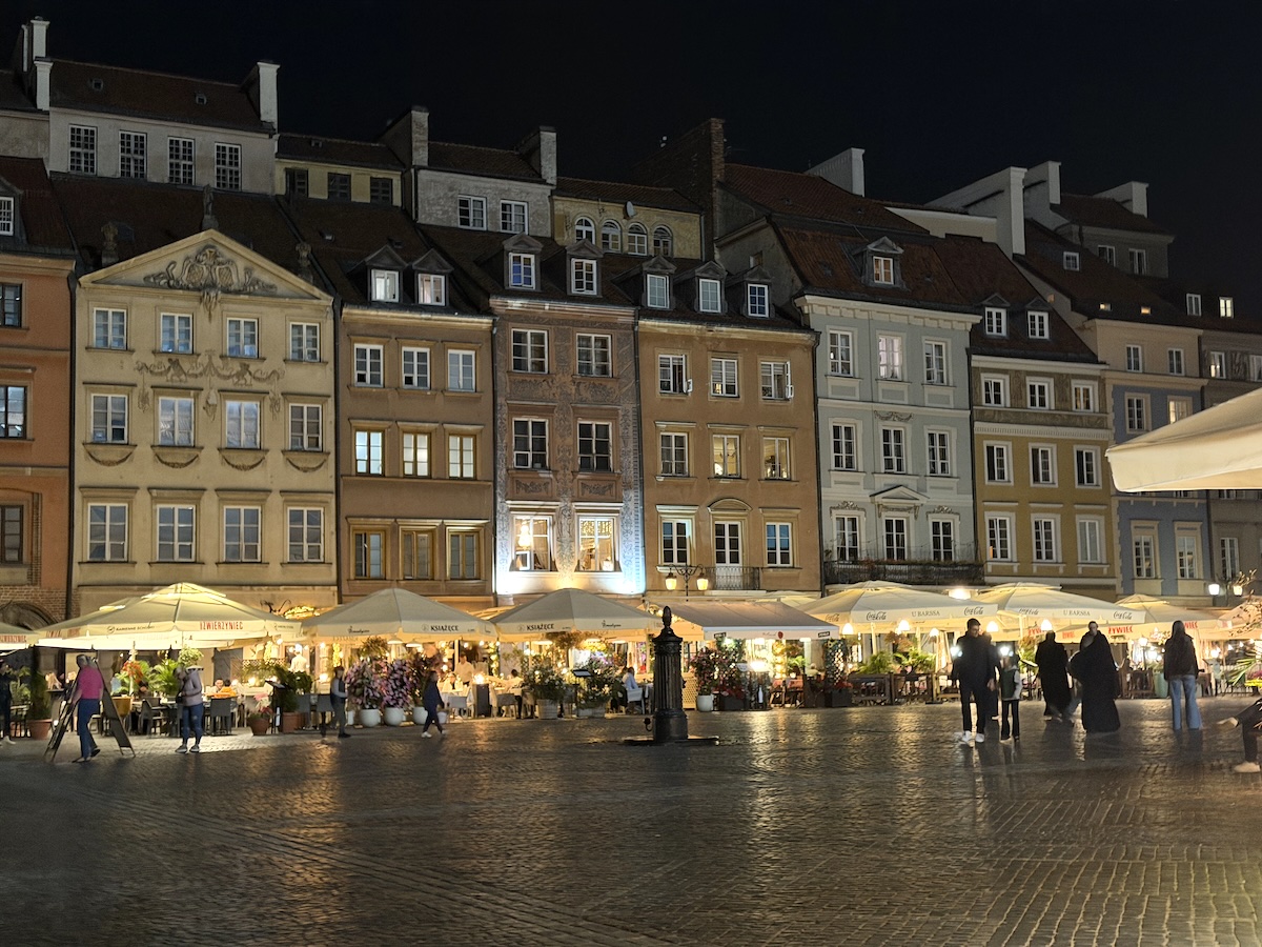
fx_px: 1750
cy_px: 474
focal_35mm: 48
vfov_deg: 30.3
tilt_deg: +7.5
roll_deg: +1.8
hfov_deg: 39.7
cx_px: 631
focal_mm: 6.76
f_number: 1.78
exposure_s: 1/25
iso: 640
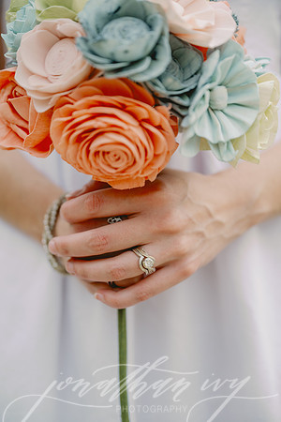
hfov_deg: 19.5
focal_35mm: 70
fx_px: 820
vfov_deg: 28.8
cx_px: 140
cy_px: 211
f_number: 2.8
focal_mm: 70
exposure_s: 1/2500
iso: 400
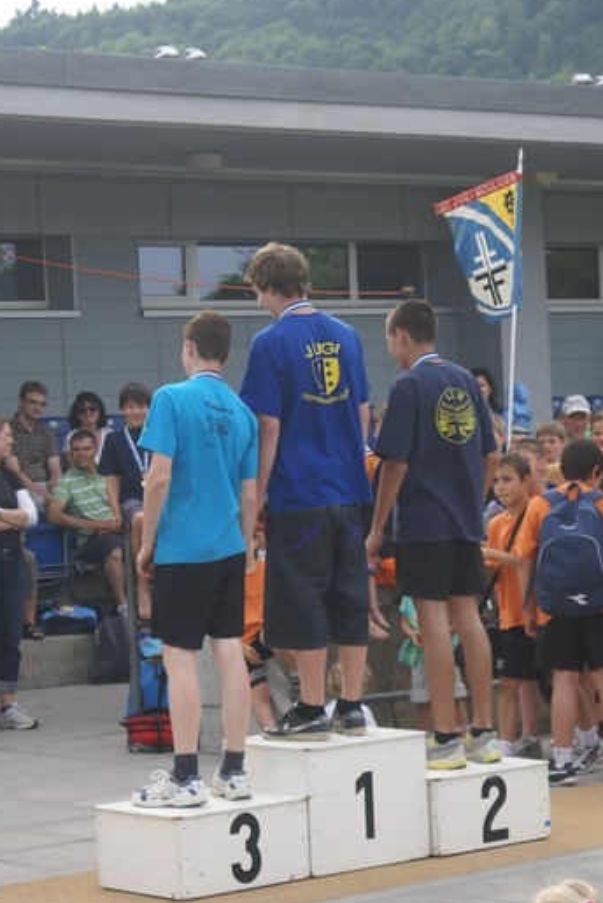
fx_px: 2760
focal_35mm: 110
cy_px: 447
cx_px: 305
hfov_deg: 12.5
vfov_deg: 18.6
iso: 160
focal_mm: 70
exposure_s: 1/250
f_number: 5.6
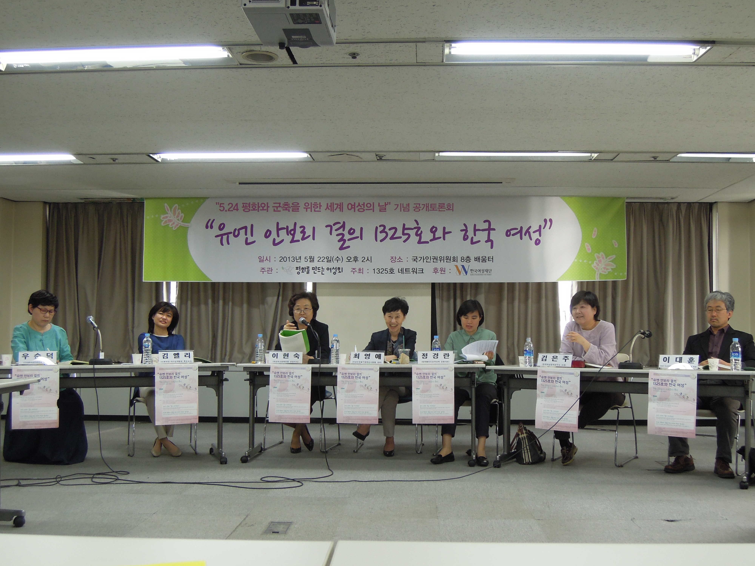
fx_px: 872
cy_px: 283
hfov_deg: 46.8
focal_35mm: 40
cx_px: 378
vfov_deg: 36.0
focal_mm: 7.2
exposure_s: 1/50
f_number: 3.3
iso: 220
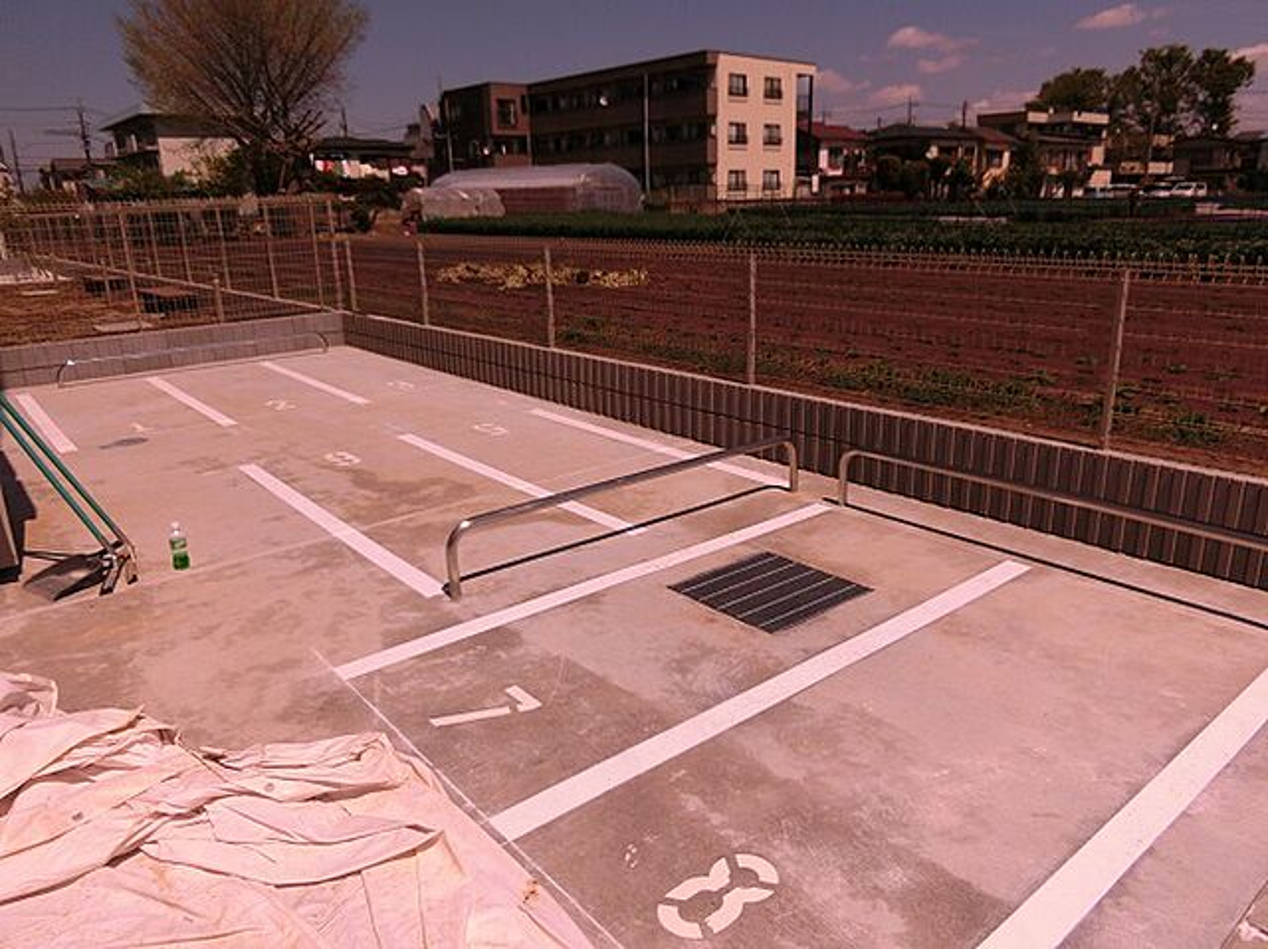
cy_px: 474
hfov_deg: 69.4
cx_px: 634
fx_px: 915
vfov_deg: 54.8
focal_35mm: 25
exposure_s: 1/1000
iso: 80
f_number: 7
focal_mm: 4.5
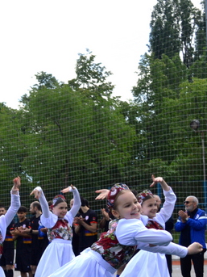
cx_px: -253
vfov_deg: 14.0
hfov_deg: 9.6
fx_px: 1117
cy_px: 243
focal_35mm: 140
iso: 100
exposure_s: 1/250
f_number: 8
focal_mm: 26
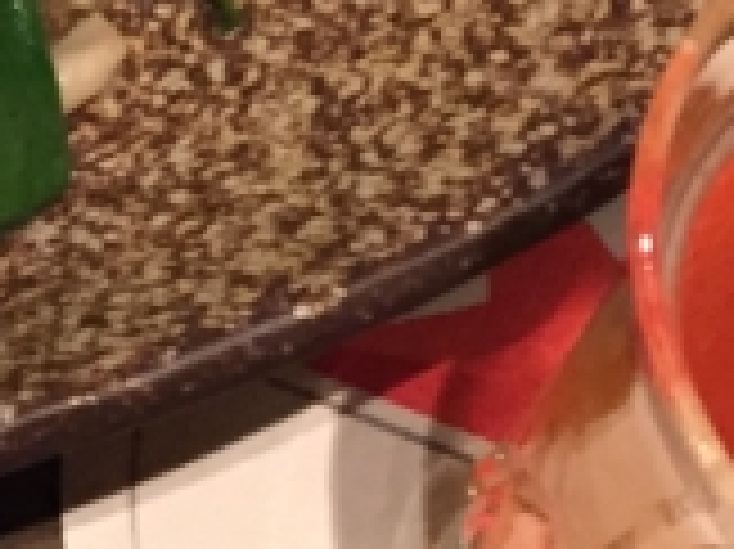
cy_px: -378
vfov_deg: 7.9
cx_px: -518
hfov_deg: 10.3
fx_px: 3856
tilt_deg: -63.1
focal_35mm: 182
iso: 250
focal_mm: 4.15
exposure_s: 1/20
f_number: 2.2
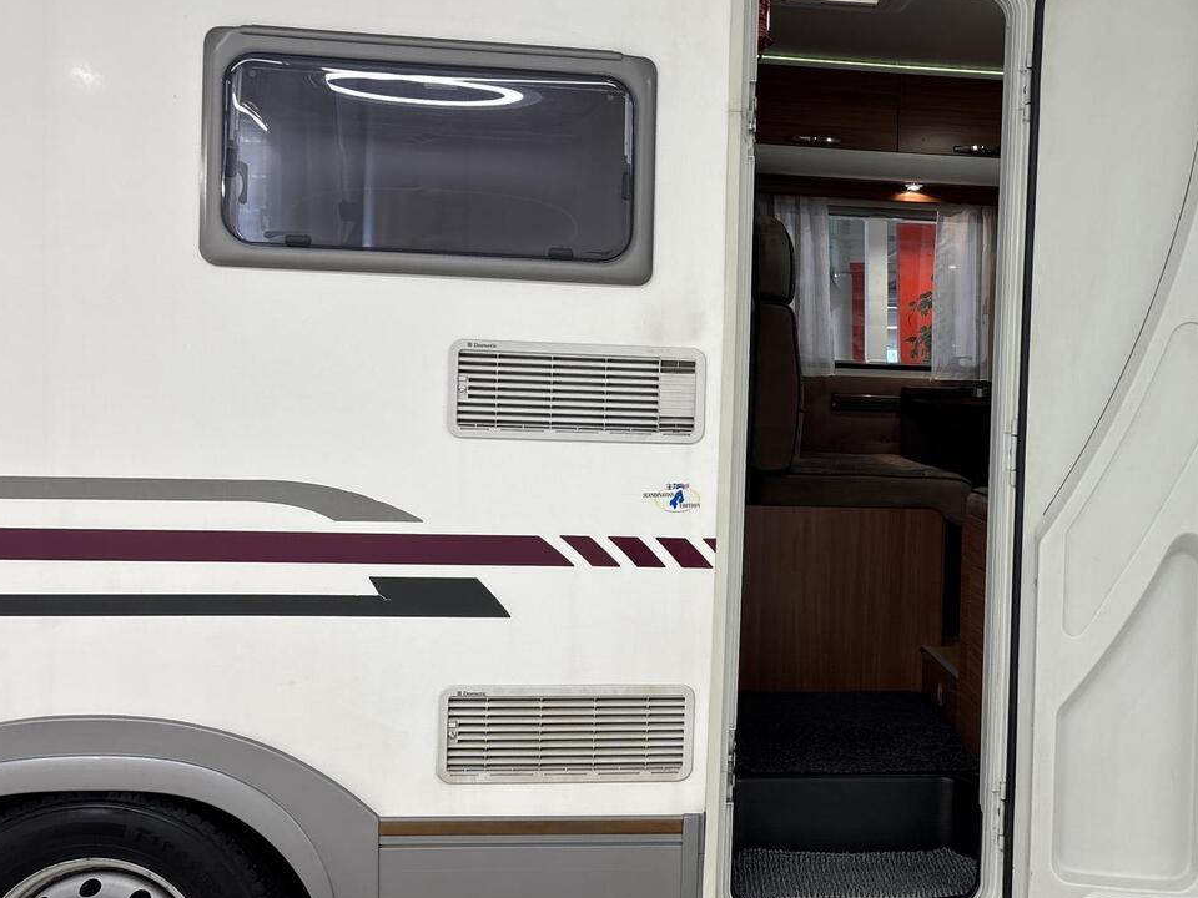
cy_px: 429
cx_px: 861
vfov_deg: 36.8
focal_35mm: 39
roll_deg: -0.5
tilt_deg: -1.3
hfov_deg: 46.6
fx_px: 1350
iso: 100
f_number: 1.6
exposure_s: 1/100
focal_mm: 5.96
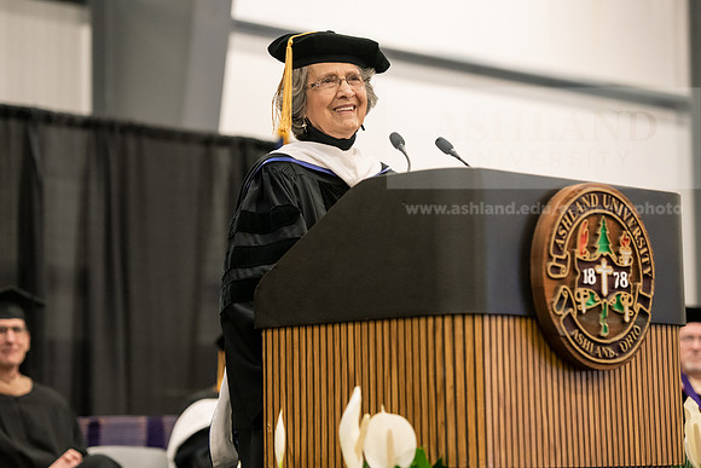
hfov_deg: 17.6
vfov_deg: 11.8
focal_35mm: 116
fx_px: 2259
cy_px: 234
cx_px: 350
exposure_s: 1/200
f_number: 3.5
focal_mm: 116
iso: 3200
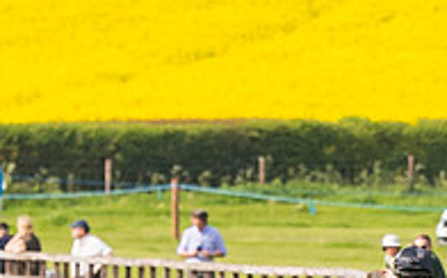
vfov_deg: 0.8
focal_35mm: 1636
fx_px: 19907
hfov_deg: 1.3
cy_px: 109
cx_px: 350
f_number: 5
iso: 400
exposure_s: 1/3200
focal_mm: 200
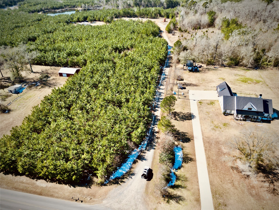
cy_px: 105
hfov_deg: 71.6
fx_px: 193
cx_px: 140
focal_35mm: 24
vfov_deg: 56.8
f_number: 1.7
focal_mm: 6.72
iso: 140
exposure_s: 1/1600
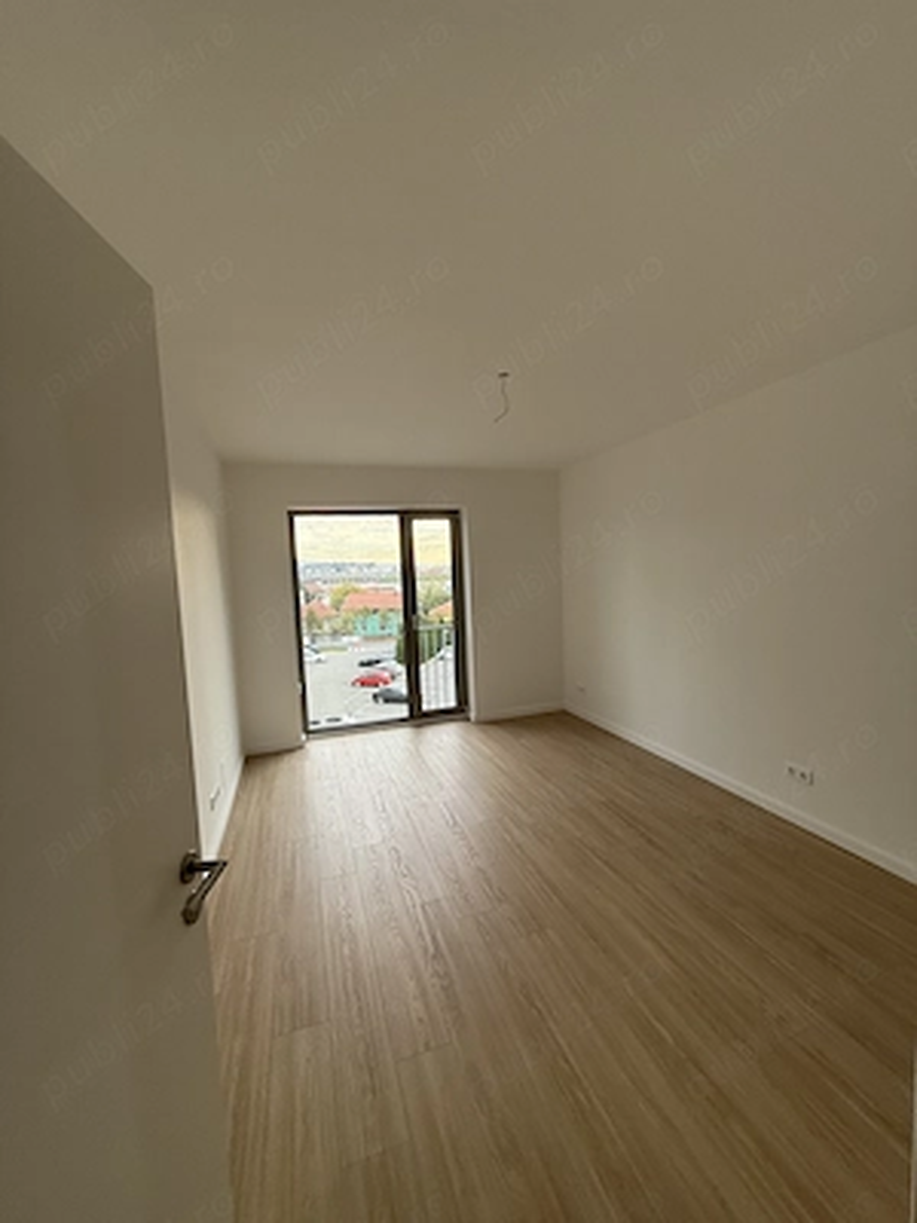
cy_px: 612
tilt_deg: -2.6
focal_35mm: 14
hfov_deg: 85.7
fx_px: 494
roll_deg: +3.2
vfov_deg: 102.1
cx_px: 458
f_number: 2.2
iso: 125
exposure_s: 1/99
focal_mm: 2.22
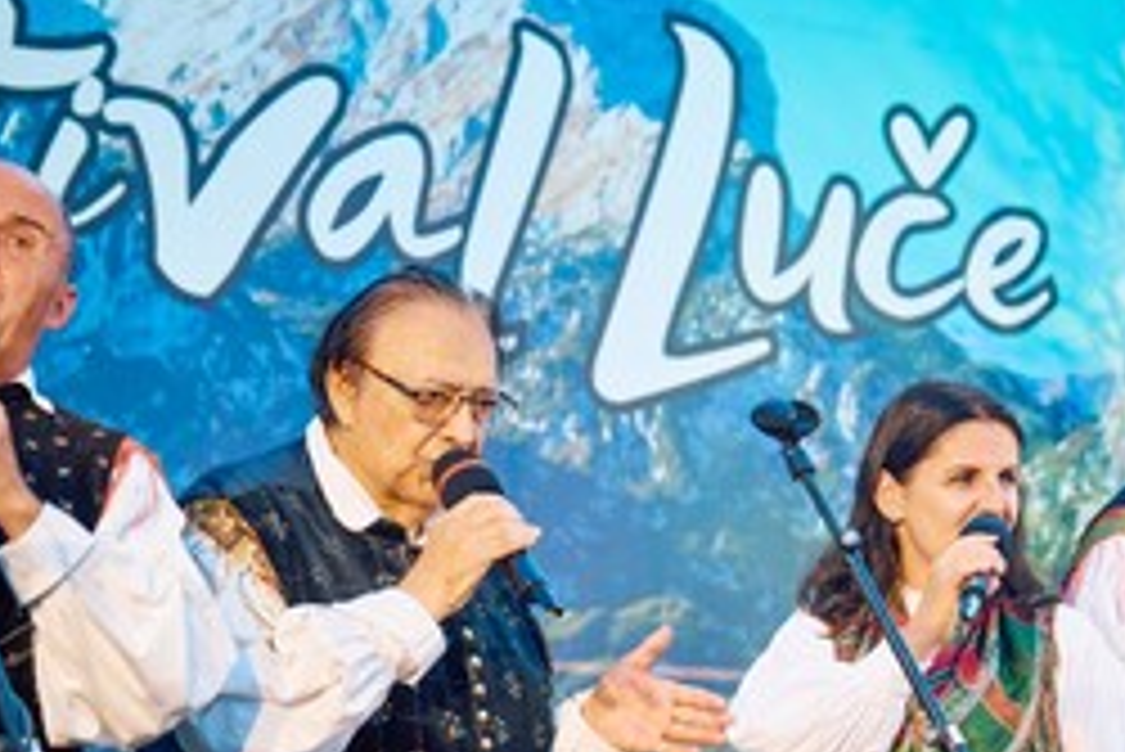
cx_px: 810
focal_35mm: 126
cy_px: 509
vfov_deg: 10.9
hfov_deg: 16.2
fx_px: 3940
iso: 800
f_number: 4.5
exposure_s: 1/50
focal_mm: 70
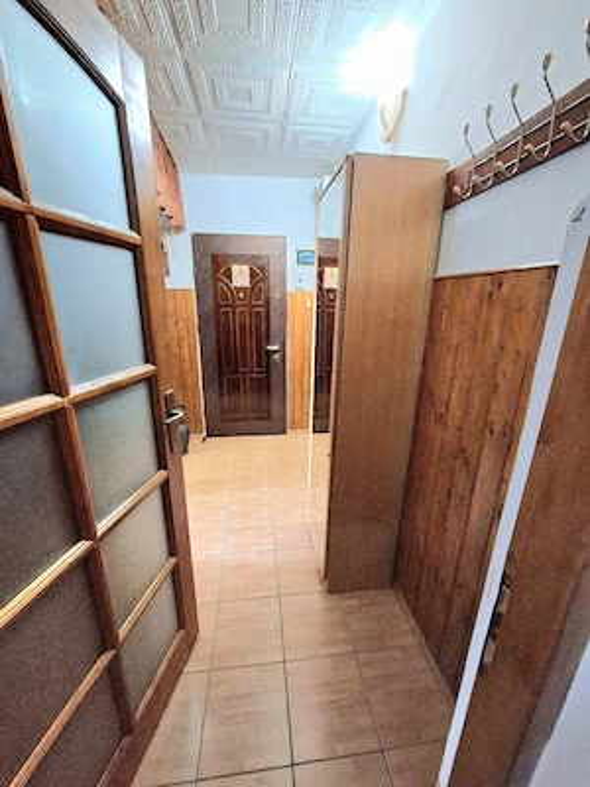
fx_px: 295
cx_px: 295
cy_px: 394
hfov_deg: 89.9
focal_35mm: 13
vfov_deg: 106.2
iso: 320
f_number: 2.2
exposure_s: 1/24
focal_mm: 1.74
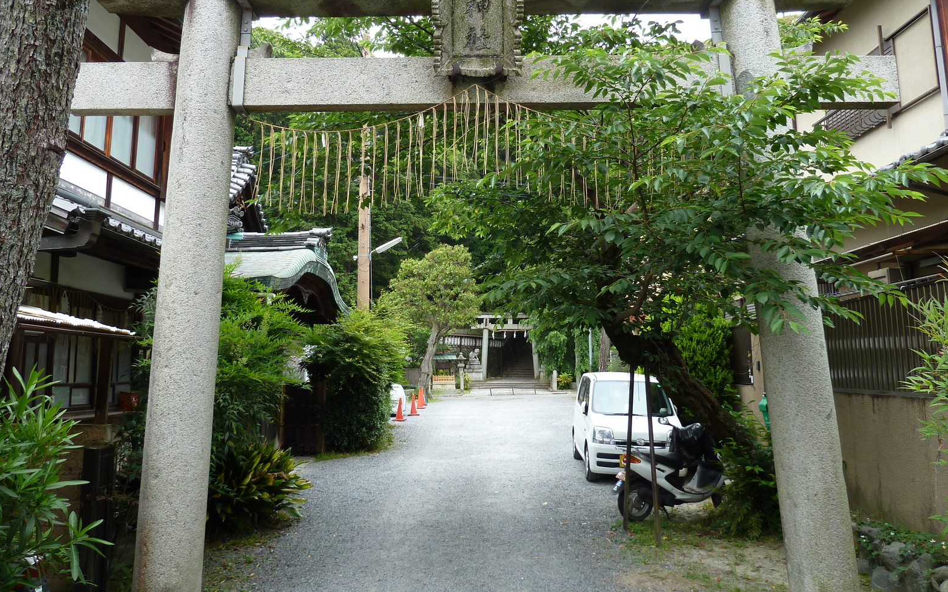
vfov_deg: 45.9
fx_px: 698
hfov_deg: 68.4
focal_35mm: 27
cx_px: 466
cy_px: 264
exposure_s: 1/60
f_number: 3.3
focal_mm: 4.1
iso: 80
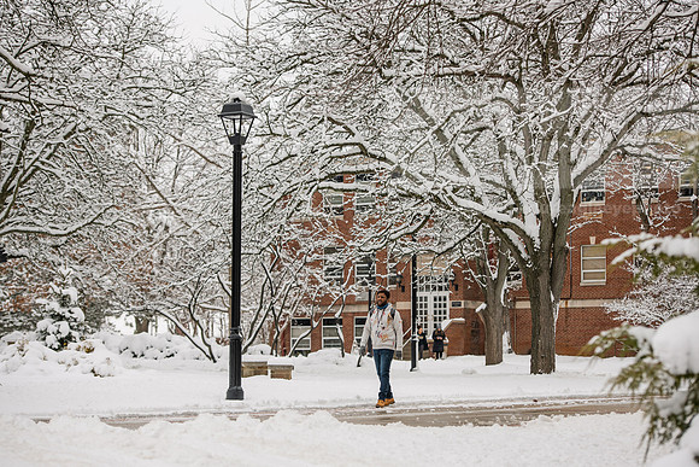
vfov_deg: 14.0
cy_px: 234
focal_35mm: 98
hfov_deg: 20.8
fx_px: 1903
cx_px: 350
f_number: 4
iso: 64
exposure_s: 1/400
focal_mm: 98
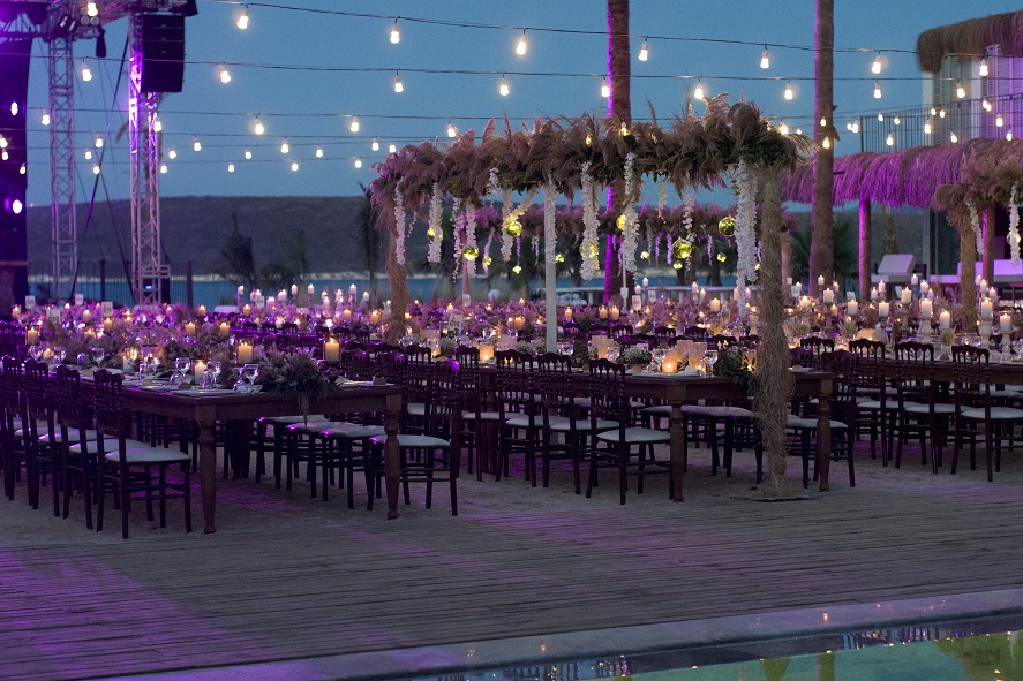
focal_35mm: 76
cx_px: 514
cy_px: 343
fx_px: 2159
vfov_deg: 17.9
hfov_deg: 26.7
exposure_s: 1/100
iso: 1600
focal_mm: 50
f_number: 2.8
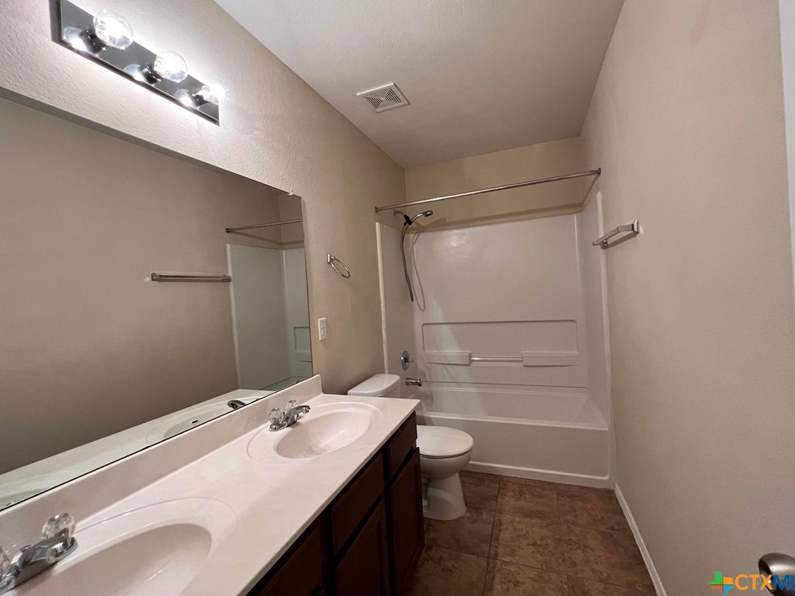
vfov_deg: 85.6
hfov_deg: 102.1
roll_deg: +3.1
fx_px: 321
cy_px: 292
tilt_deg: -0.3
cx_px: 402
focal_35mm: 14
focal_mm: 1.57
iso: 250
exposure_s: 1/60
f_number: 1.8
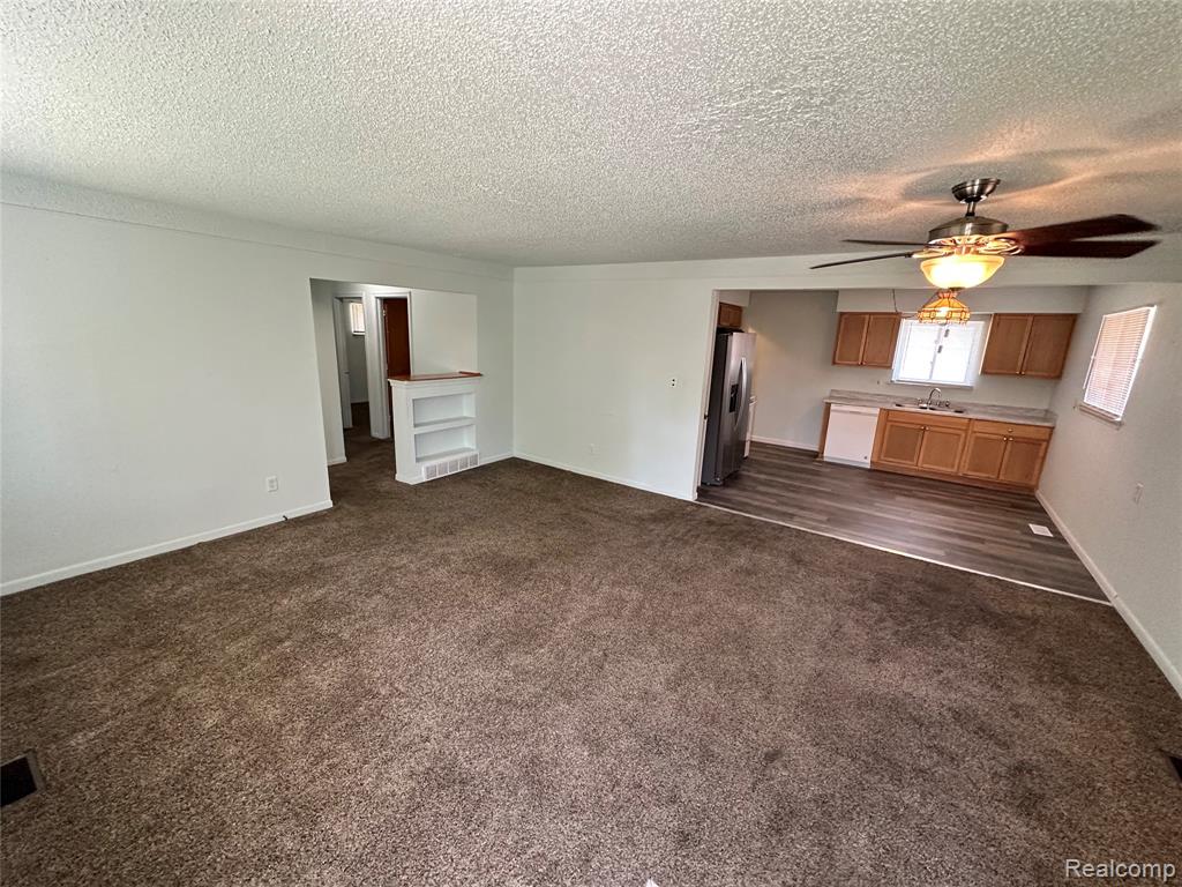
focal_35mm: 14
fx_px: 478
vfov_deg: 85.7
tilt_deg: -12.6
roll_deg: -2.6
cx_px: 591
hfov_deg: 102.1
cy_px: 444
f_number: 2.2
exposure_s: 1/99
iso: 320
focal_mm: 2.22
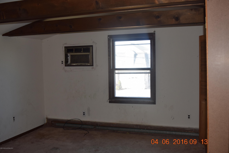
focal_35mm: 36
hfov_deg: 53.1
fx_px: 229
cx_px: 114
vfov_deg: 36.9
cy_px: 76
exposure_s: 1/125
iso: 280
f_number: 5.6
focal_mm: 24
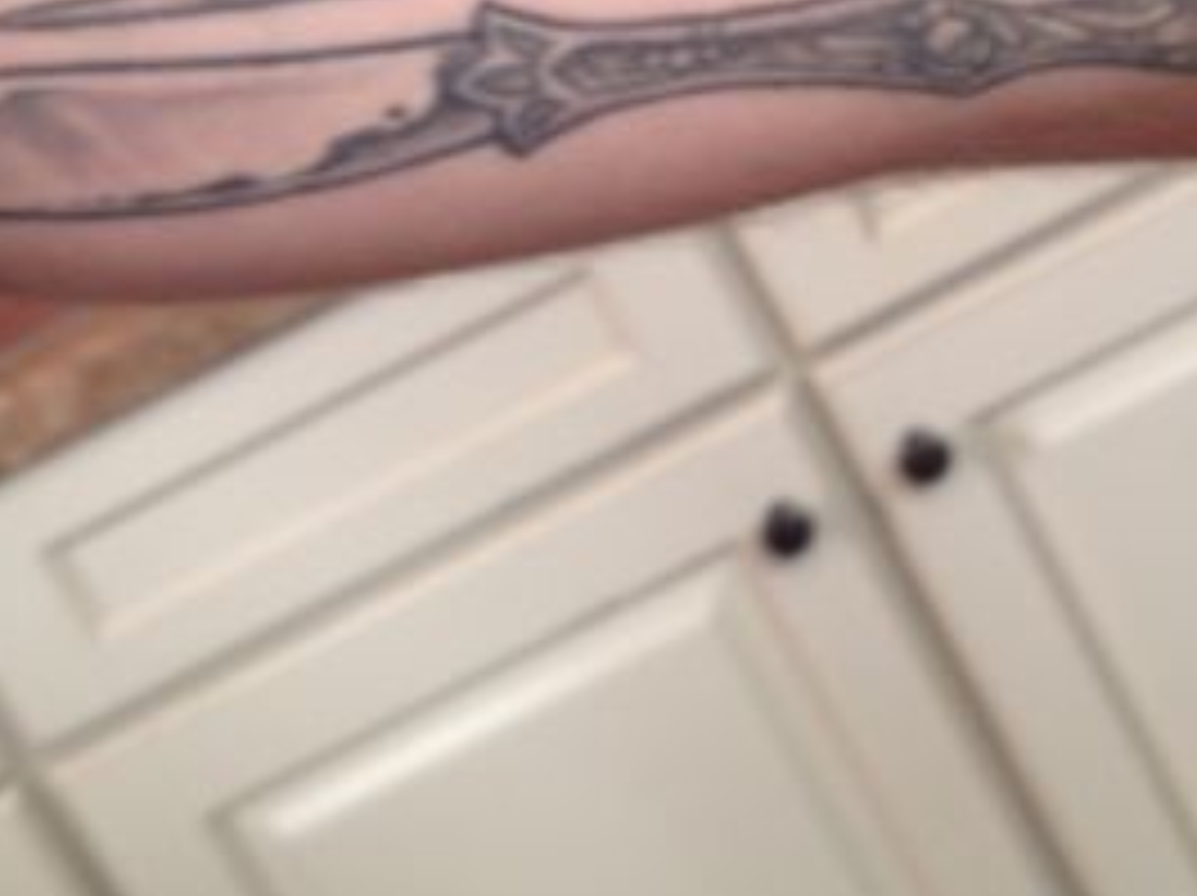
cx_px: 576
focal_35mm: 79
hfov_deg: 24.7
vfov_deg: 18.3
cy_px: 68
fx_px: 2729
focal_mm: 4.28
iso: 80
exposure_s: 1/20
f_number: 2.4
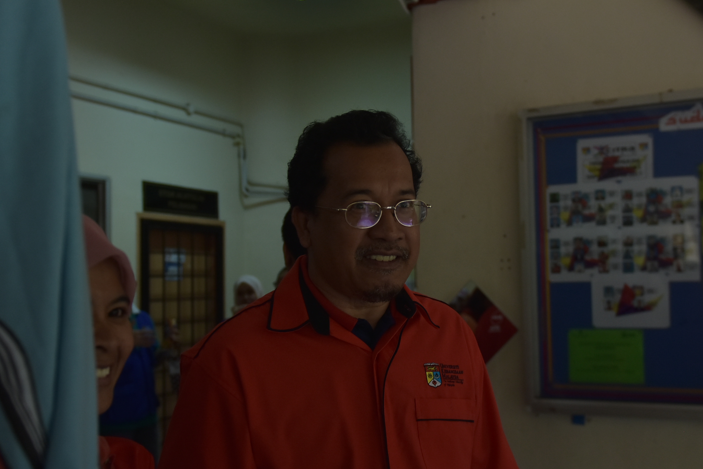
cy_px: 241
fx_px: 820
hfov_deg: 46.3
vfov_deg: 31.9
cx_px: 392
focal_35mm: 42
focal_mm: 24
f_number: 2.8
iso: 500
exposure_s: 1/200
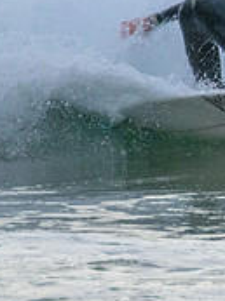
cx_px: 481
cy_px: -8
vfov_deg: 0.8
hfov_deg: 0.6
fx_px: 22495
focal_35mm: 2586
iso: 6400
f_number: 11
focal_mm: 800
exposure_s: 1/2000
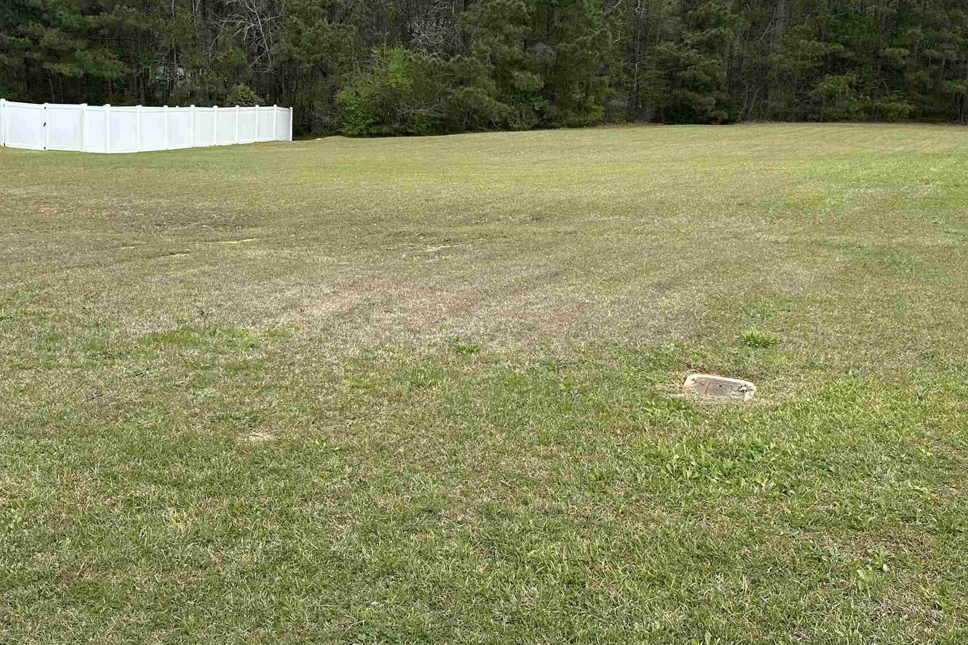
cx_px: 412
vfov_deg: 31.8
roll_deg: -4.0
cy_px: 259
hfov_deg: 46.3
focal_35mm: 42
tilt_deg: -9.3
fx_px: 1129
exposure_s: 1/2028
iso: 80
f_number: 1.78
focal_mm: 6.86
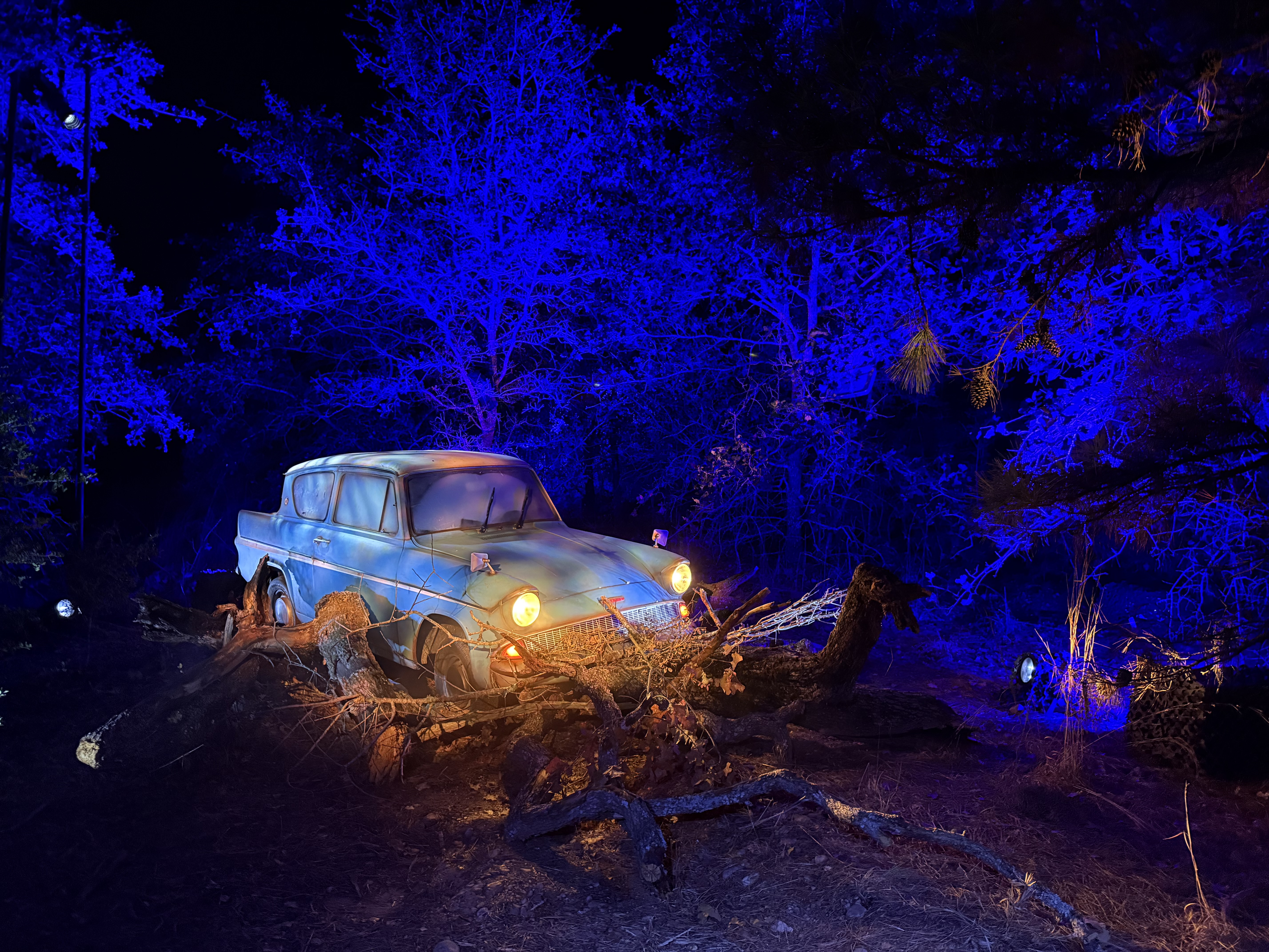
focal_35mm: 24
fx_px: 880
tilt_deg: +1.0
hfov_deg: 71.6
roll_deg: -0.1
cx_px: 634
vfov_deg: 56.8
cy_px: 476
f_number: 1.78
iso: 1000
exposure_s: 1/37
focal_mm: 6.76
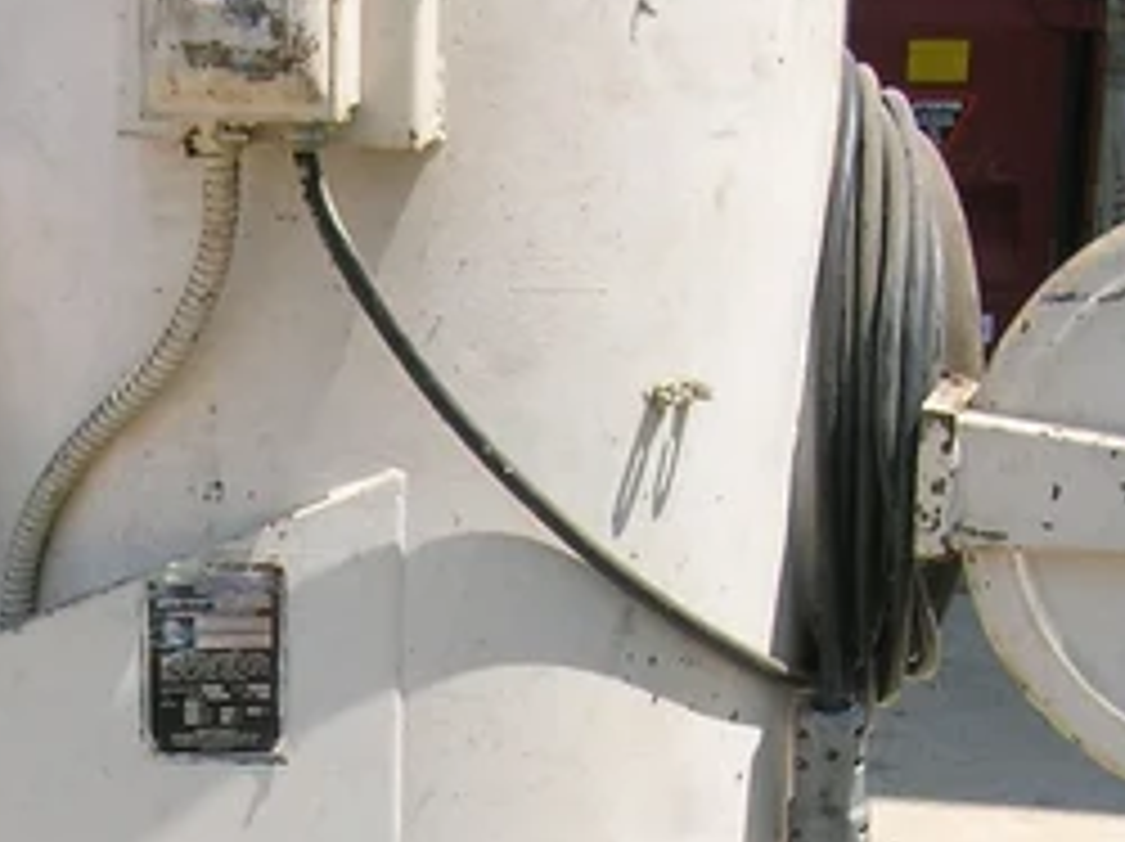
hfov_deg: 19.0
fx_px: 3312
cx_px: 140
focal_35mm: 102
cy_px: 853
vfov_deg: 14.2
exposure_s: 1/258
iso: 50
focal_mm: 5.7
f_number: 4.9
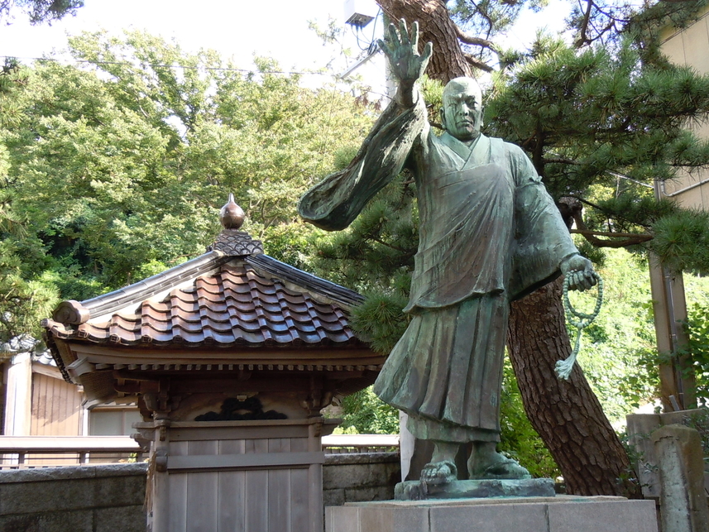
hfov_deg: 44.8
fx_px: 860
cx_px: 371
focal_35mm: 42
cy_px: 270
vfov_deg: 34.4
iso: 100
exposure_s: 1/80
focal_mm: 5.4
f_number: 3.5
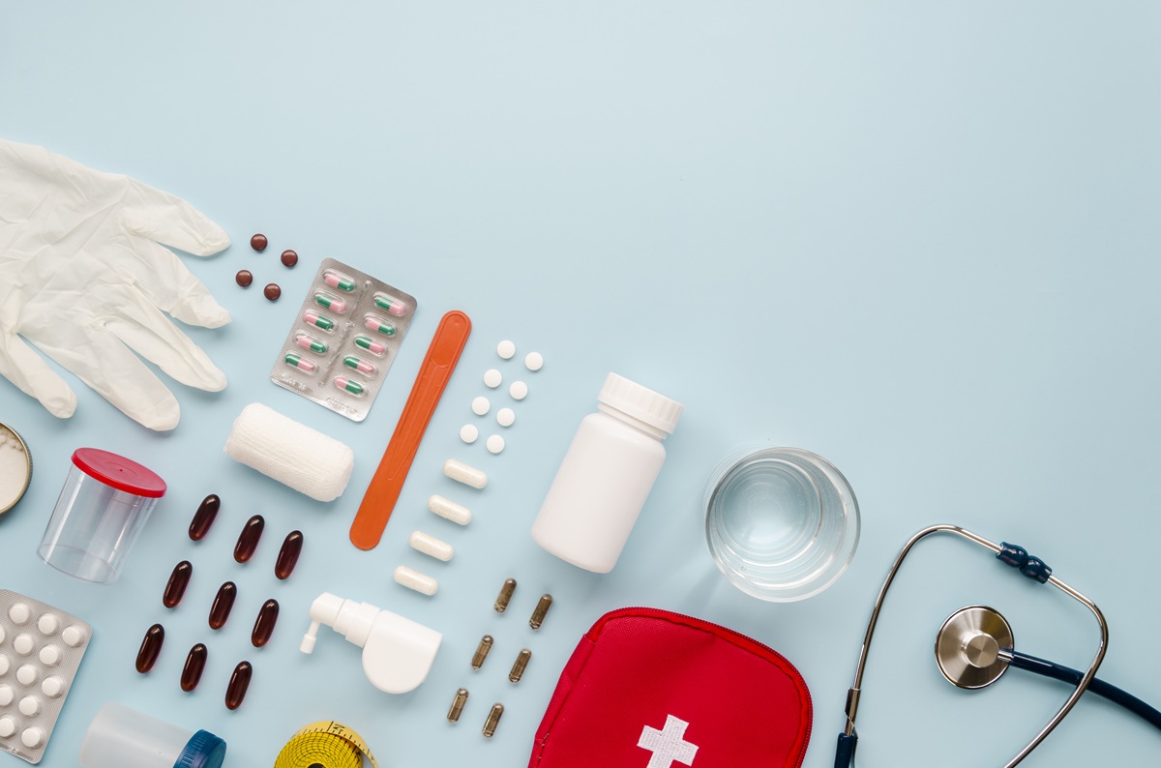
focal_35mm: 45
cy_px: 384
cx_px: 580
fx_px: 1448
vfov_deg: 29.7
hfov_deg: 43.7
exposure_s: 1/8
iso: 100
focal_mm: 30
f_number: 10
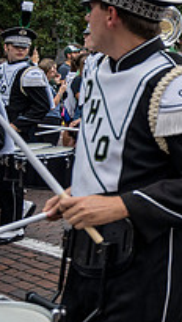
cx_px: 375
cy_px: 84
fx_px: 606
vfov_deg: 29.3
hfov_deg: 14.1
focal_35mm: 71
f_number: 4
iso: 500
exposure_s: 1/1600
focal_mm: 24
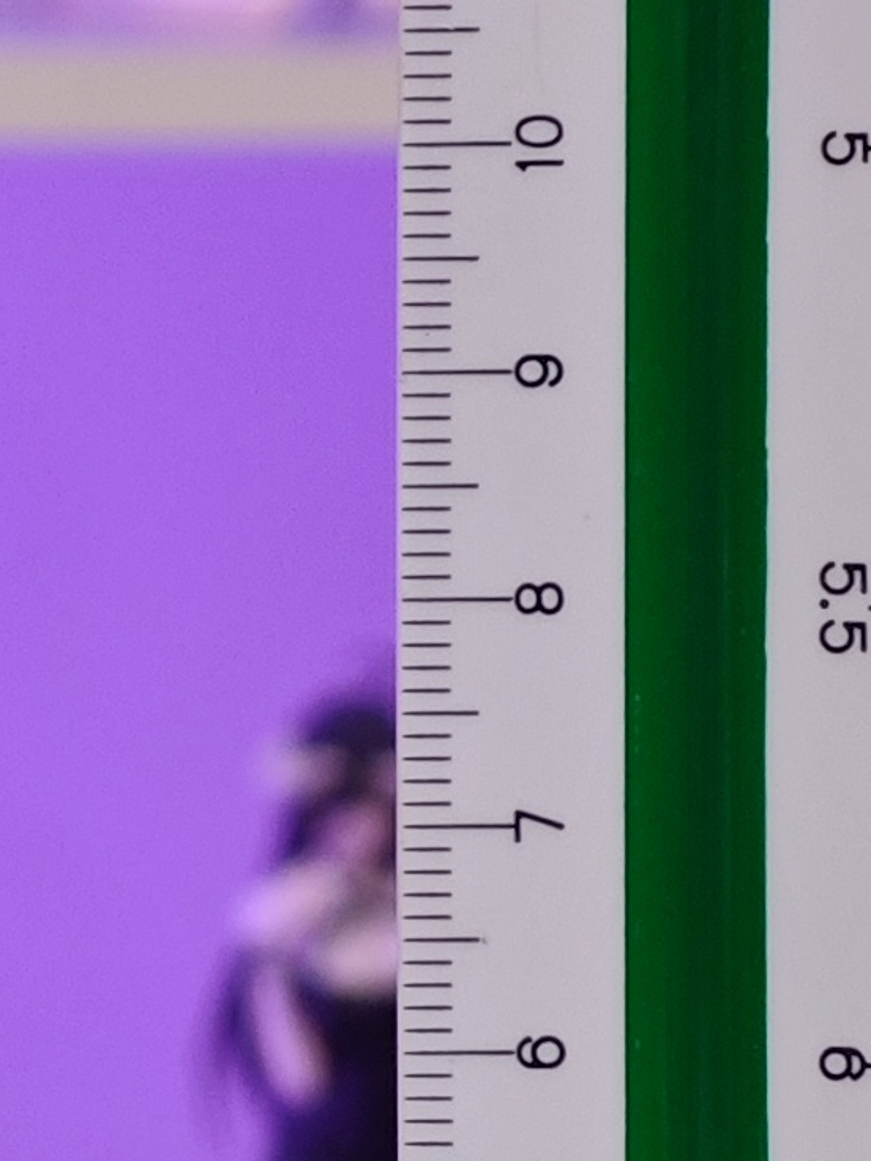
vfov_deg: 5.6
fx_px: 11910
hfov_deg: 4.1
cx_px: -754
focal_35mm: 355
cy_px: 579
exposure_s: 1/18.9
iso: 400
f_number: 2.4
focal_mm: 7.48
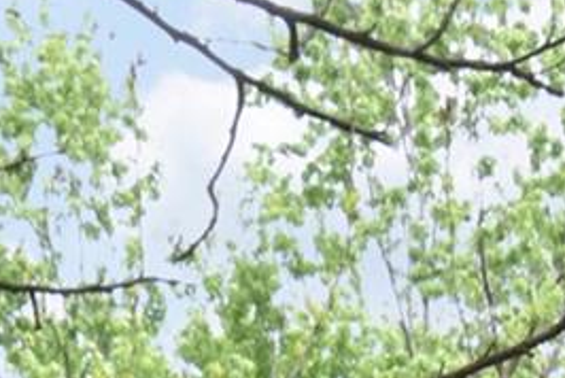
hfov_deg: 16.1
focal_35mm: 127
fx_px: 1993
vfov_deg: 8.1
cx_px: 406
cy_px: 1354
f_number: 11
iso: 640
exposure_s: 1/160
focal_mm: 11
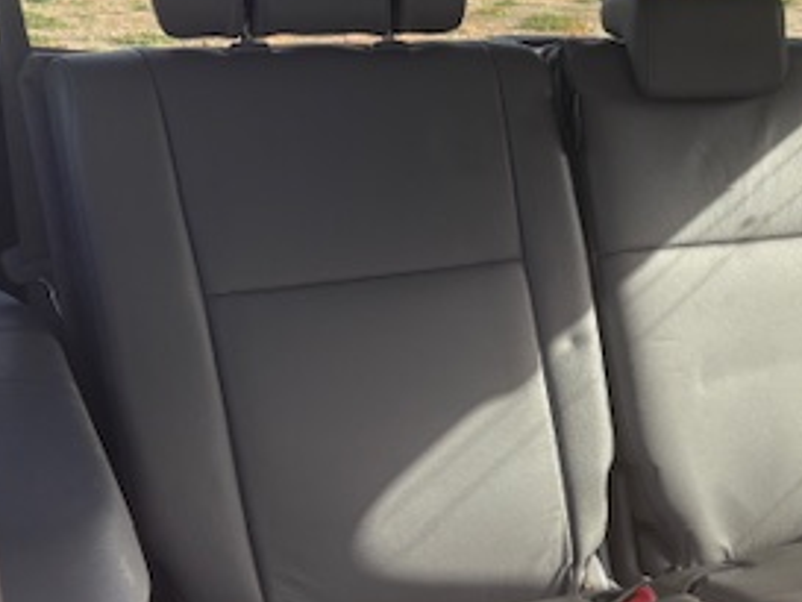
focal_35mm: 61
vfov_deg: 23.9
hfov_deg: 29.4
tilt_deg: -18.1
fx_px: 1414
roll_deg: -0.5
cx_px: 823
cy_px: 399
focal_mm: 5.96
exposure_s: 1/419
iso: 50
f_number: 1.6
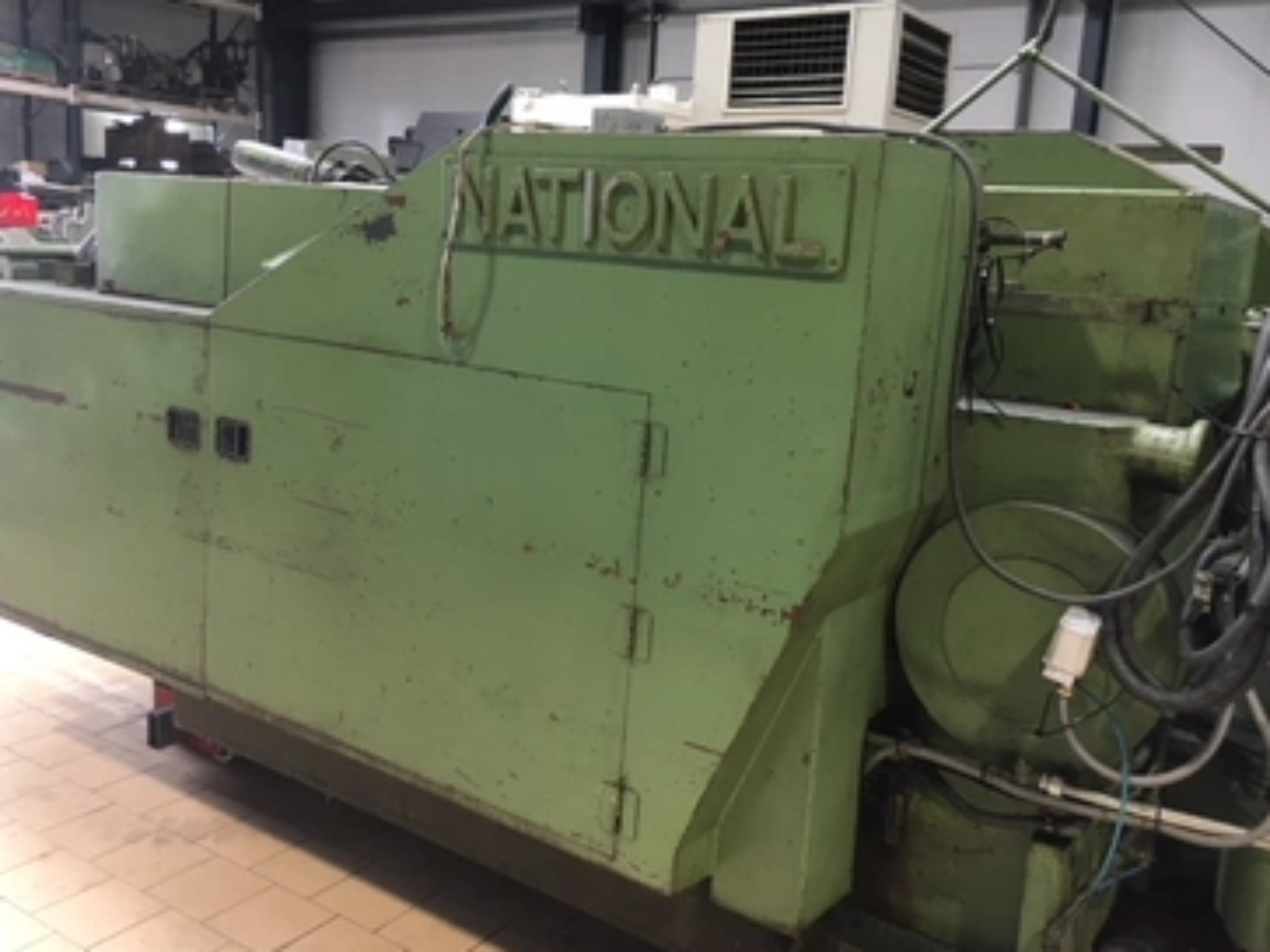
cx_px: 612
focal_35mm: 32
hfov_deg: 56.8
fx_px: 1174
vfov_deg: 44.1
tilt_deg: -10.2
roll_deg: -2.0
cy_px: 452
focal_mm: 4.15
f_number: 2.2
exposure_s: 1/33
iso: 80
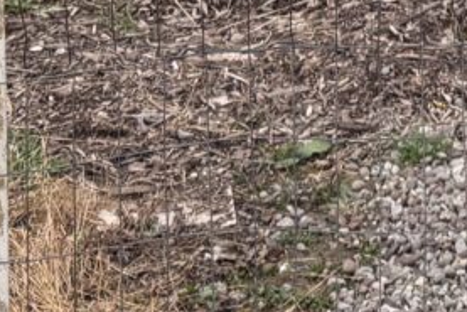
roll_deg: +0.6
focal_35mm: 144
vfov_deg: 8.2
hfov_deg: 13.5
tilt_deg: -1.1
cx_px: 663
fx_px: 1869
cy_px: -612
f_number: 1.78
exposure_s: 1/651
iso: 80
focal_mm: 6.76
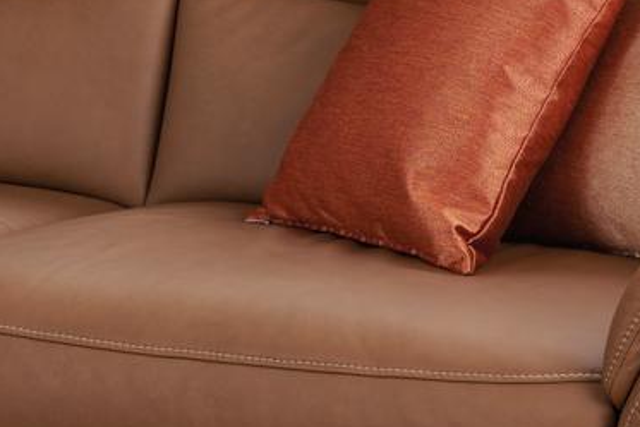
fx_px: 3859
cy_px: 333
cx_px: 726
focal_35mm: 217
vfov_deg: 6.3
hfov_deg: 9.4
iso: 160
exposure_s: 1/80
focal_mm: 50
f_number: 8
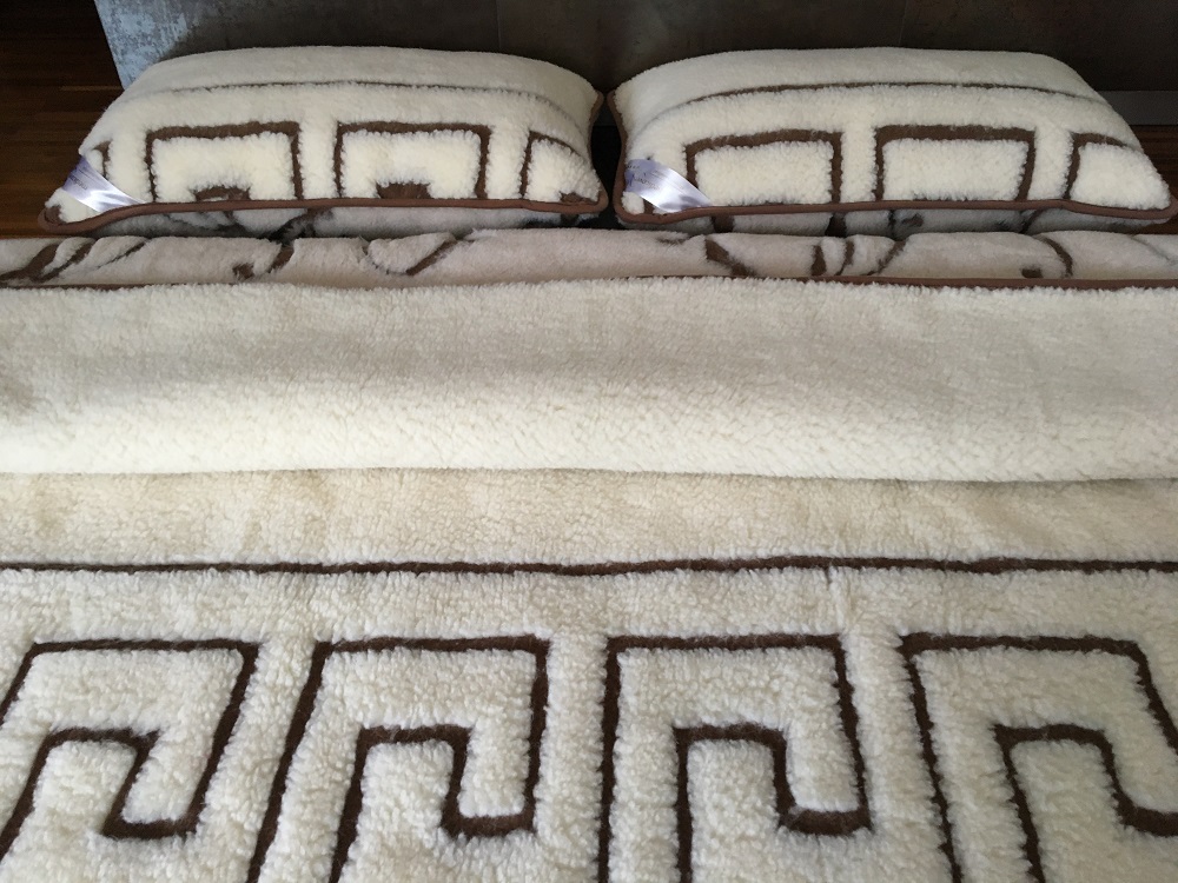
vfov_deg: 48.2
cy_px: 442
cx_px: 589
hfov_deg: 61.7
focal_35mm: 29
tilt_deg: -41.6
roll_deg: +1.1
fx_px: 987
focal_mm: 4.15
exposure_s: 1/33
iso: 125
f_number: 2.2
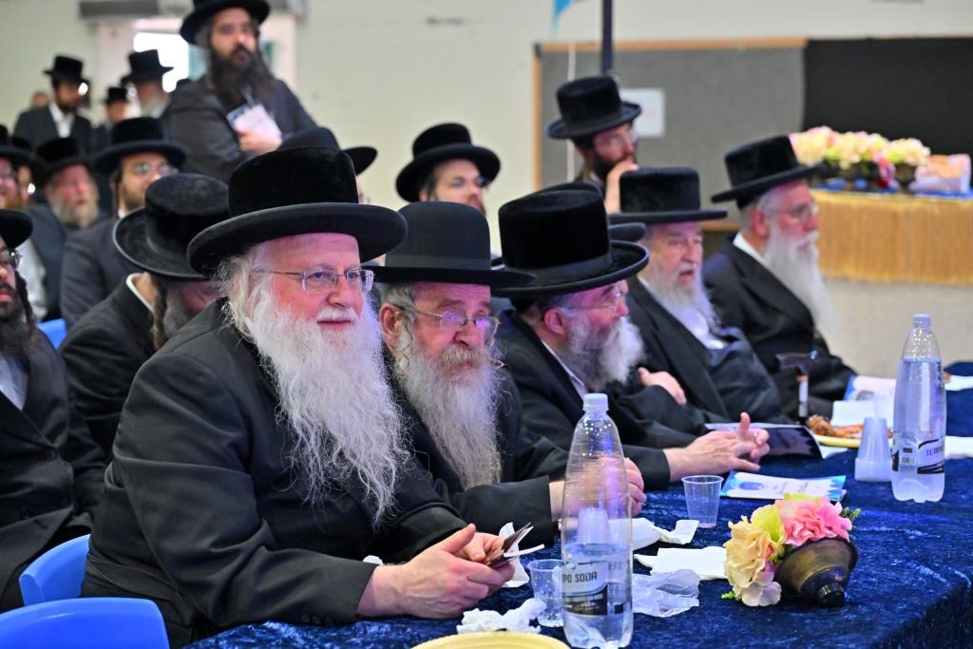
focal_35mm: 74
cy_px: 324
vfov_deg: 18.4
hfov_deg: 27.3
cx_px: 486
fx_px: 2000
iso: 1600
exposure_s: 1/250
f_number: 4
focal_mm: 74
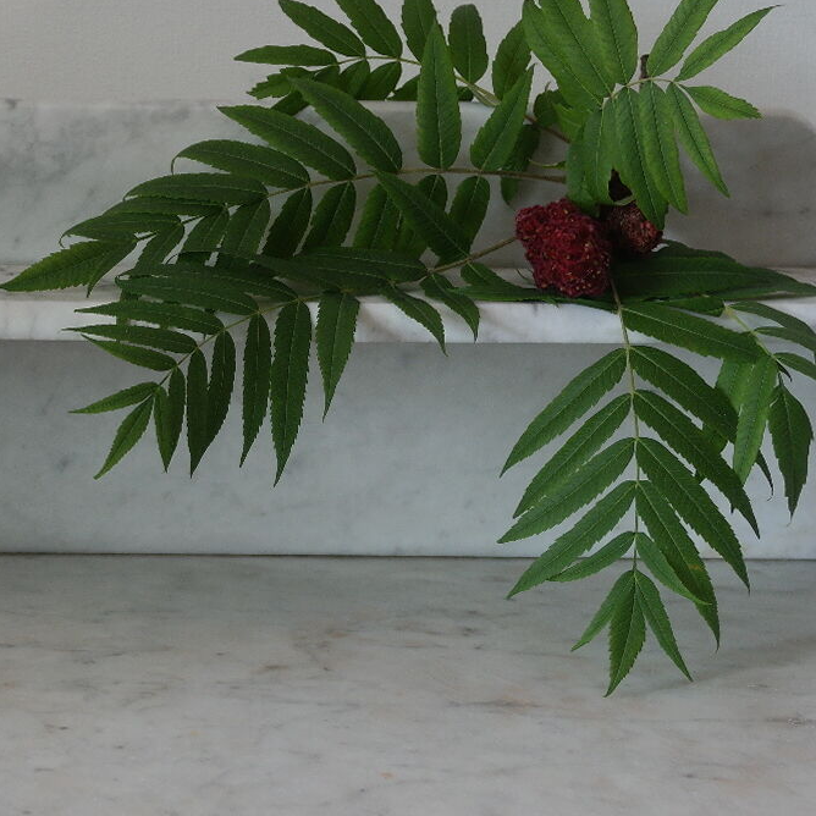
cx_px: 288
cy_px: 591
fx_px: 1760
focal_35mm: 66
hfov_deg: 26.0
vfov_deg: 25.8
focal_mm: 20
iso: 200
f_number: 3.5
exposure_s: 1/40
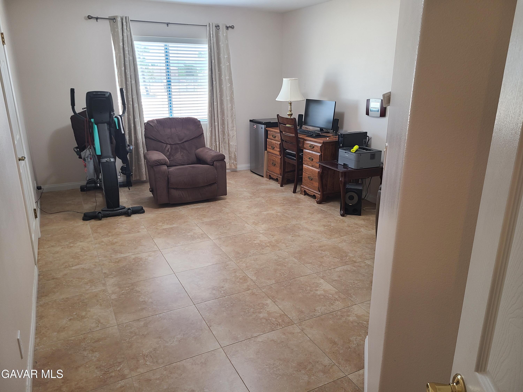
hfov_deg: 67.3
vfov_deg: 53.1
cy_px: 196
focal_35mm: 26
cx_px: 262
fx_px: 393
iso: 80
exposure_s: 1/60
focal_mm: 5.4
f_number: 1.8
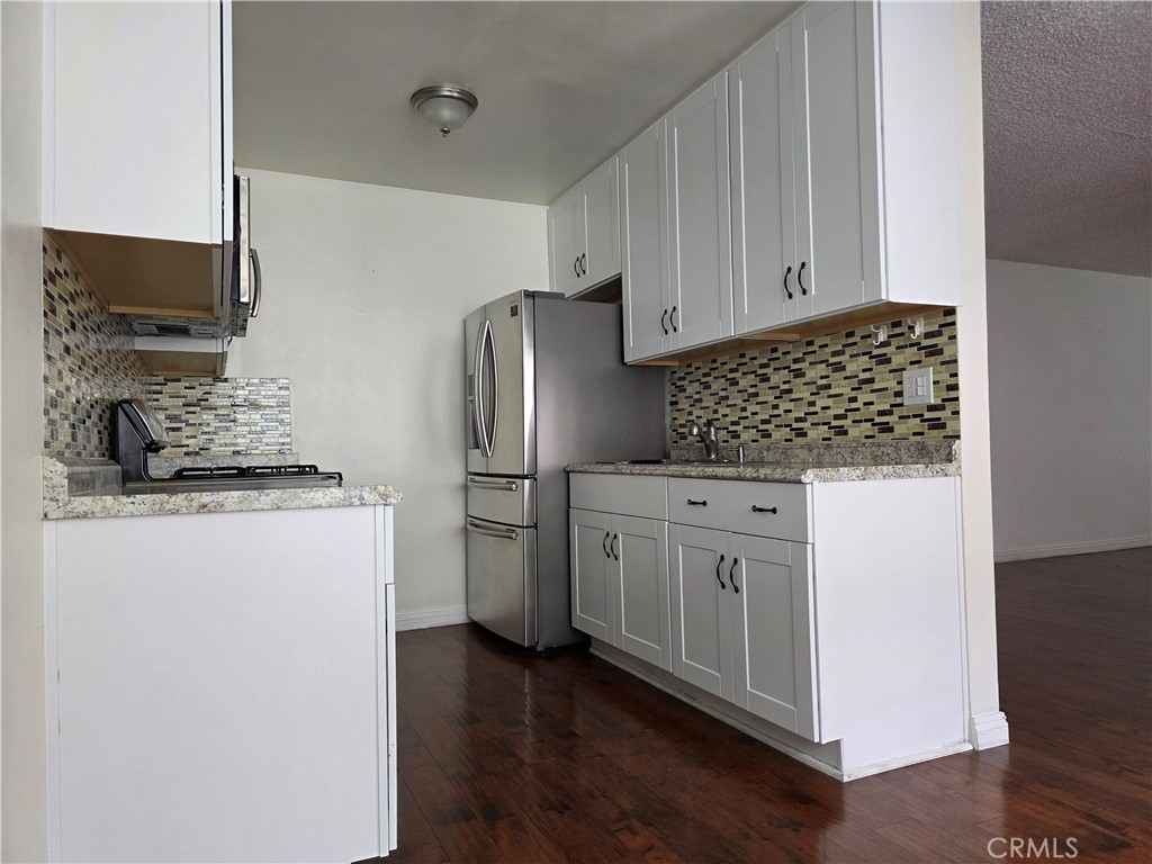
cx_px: 576
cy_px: 432
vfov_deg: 58.9
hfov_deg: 73.9
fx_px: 765
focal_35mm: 23
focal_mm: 6.3
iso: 200
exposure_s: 1/180
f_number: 1.7
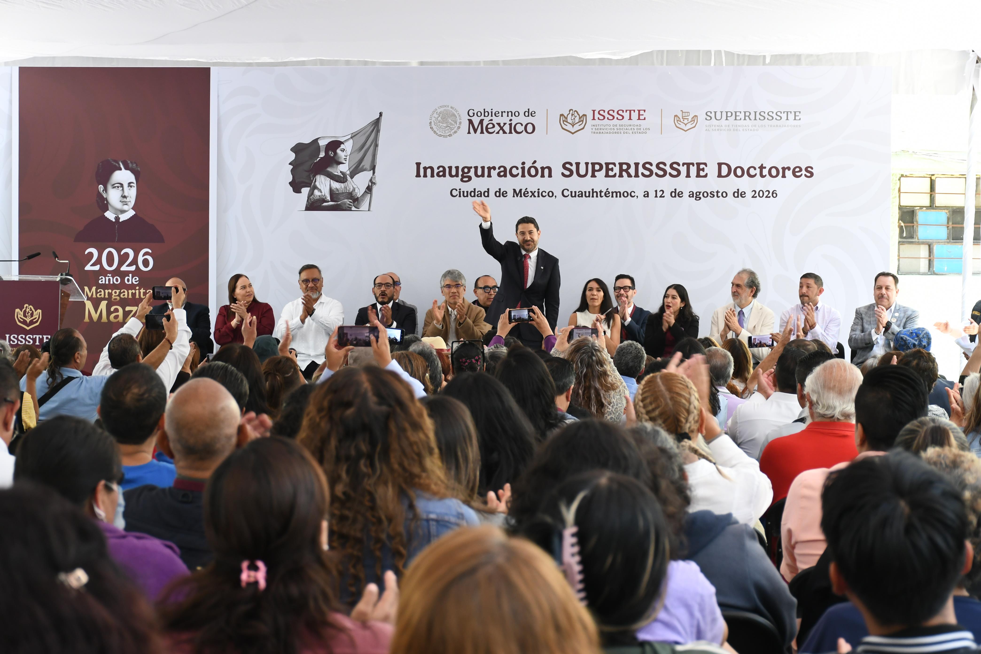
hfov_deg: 26.0
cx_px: 490
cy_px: 327
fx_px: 2125
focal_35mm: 78
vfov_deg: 17.5
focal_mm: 52
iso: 800
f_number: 5.6
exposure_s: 1/125
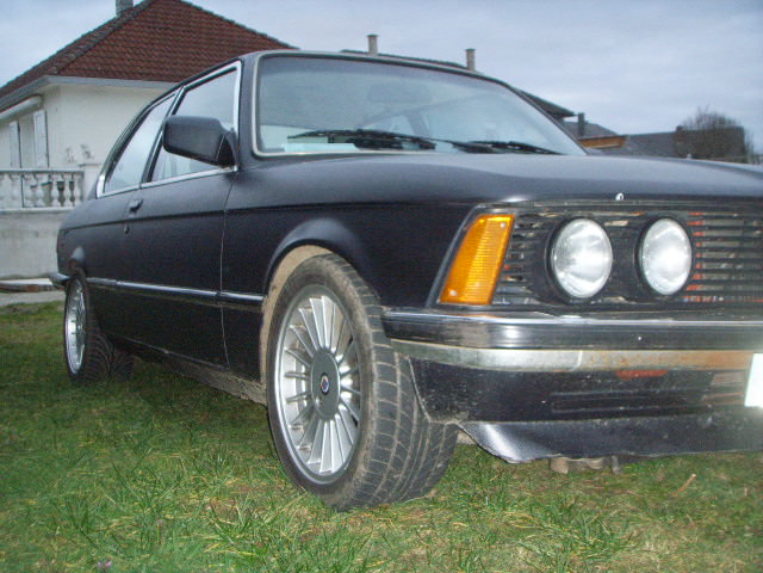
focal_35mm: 39
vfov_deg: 36.8
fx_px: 860
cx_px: 382
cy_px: 286
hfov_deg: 47.9
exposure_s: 1/45
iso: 304
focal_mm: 6.6
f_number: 3.5
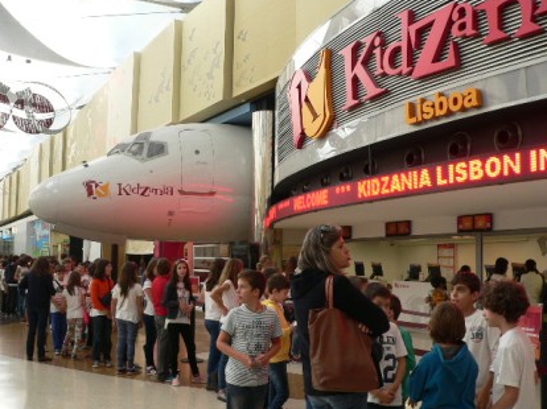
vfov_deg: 36.8
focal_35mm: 39
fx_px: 616
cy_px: 204
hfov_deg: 47.9
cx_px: 262
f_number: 2.8
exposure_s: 1/50
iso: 150
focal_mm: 6
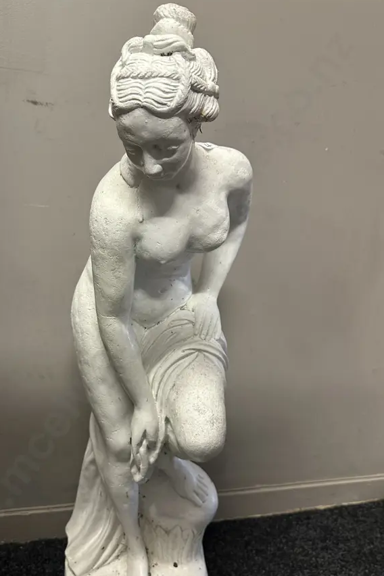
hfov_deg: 43.2
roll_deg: -4.7
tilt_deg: -11.8
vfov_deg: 61.8
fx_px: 480
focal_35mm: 30
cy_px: 316
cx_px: 138
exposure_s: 1/50
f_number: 1.78
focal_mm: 6.86
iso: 250
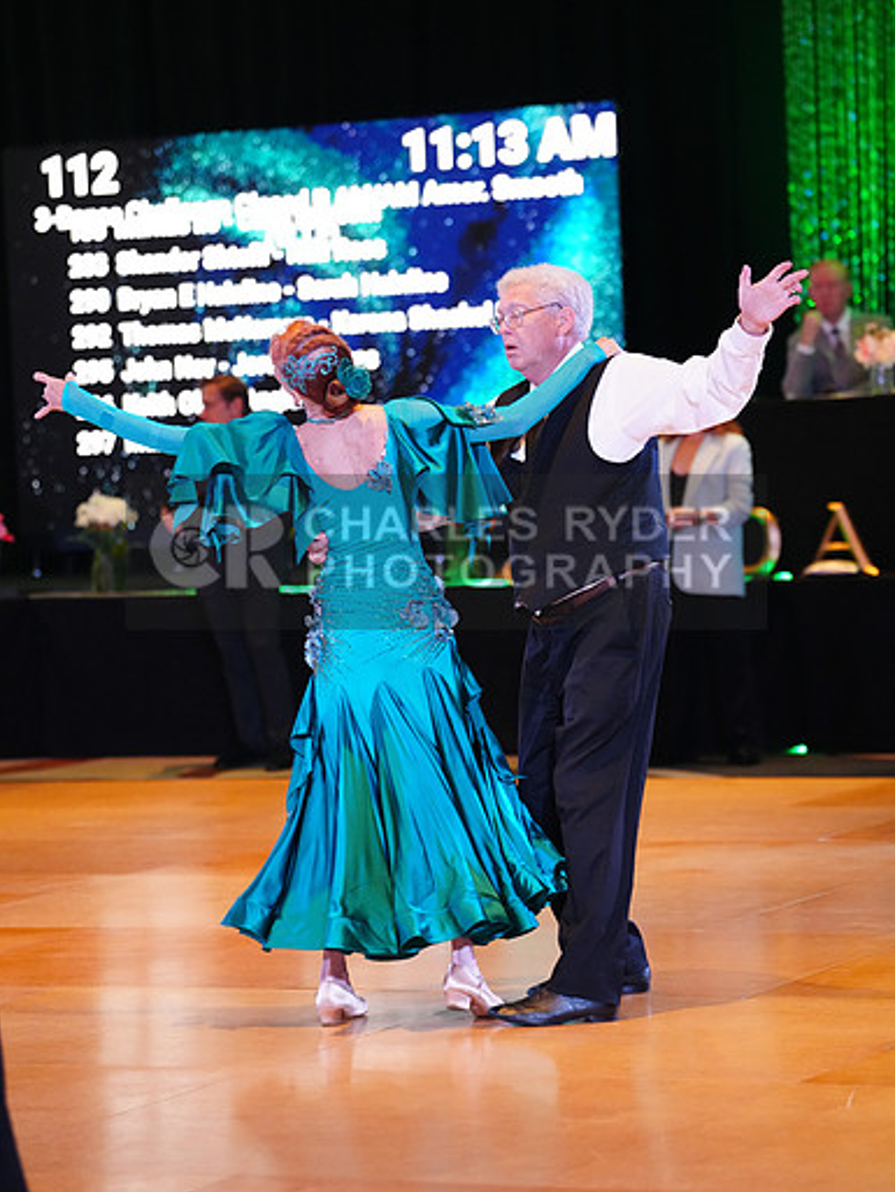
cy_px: 553
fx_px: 4307
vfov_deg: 15.8
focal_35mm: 125
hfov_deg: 11.9
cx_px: 448
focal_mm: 115
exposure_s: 1/400
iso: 5000
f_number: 2.8
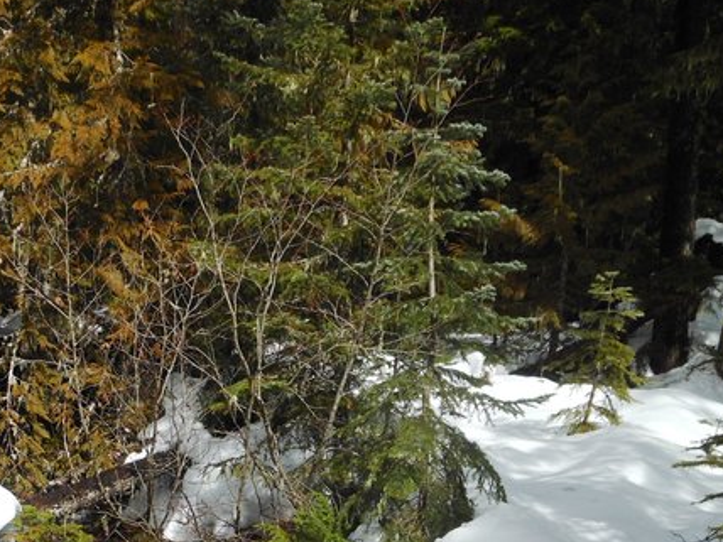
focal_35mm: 61
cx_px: 179
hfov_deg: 31.1
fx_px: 1274
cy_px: 548
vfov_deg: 23.0
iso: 80
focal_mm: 5.2
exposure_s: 1/1000
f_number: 3.3
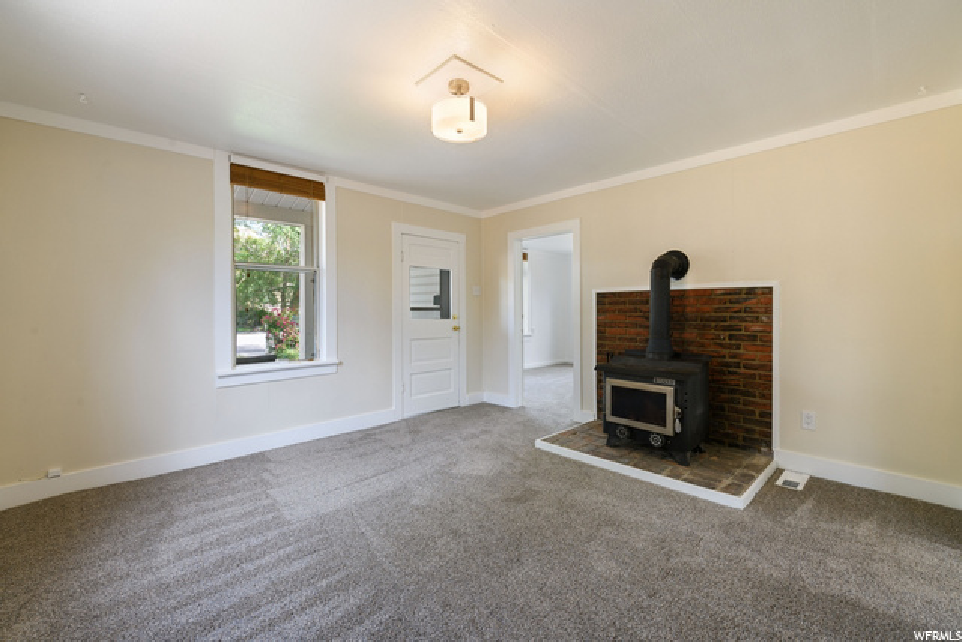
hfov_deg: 100.4
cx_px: 481
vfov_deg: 77.4
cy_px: 321
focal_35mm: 15
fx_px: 401
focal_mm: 15
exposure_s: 1/4
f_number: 9
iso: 200
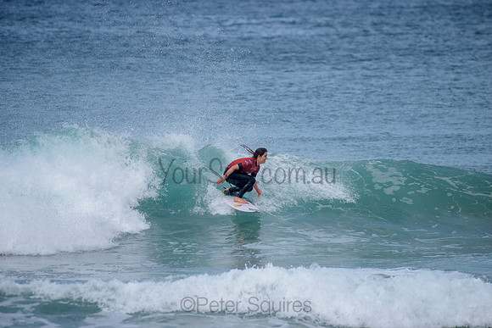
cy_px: 164
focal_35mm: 500
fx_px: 6835
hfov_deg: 4.1
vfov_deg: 2.8
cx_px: 246
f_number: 6.3
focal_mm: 500
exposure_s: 1/2500
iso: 250
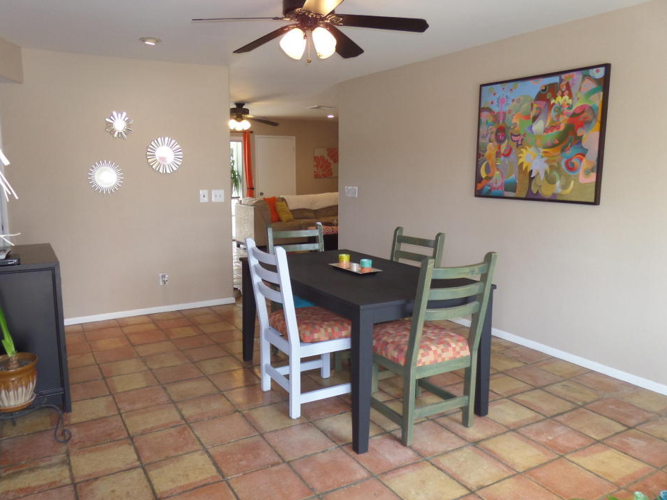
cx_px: 313
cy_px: 243
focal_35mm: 26
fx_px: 501
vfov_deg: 53.1
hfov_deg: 67.2
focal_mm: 4
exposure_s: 1/30
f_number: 3.2
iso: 120
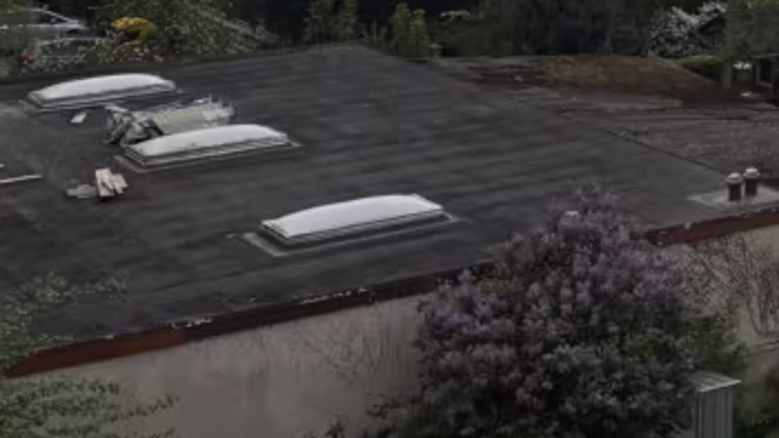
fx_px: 2004
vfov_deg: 11.6
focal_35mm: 97
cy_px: -334
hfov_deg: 19.5
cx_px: 1128
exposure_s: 1/6711
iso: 50
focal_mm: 5.96
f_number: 1.6
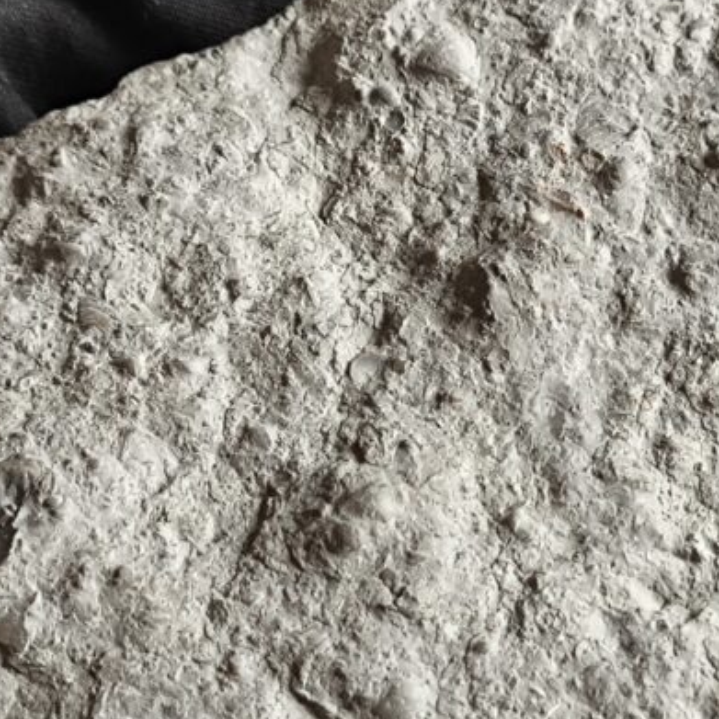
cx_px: 456
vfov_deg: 15.4
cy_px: 460
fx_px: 2655
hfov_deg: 15.4
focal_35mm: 113
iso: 125
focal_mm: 6.92
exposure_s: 1/50
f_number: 1.9
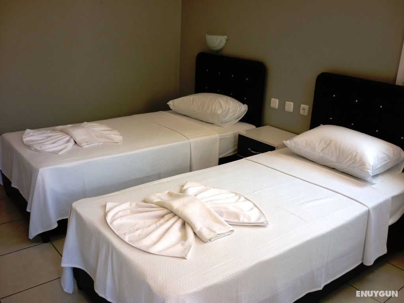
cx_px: 202
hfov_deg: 55.4
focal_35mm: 33
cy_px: 152
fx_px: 385
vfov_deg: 42.9
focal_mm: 5.5
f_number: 2.8
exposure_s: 1/40
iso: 80
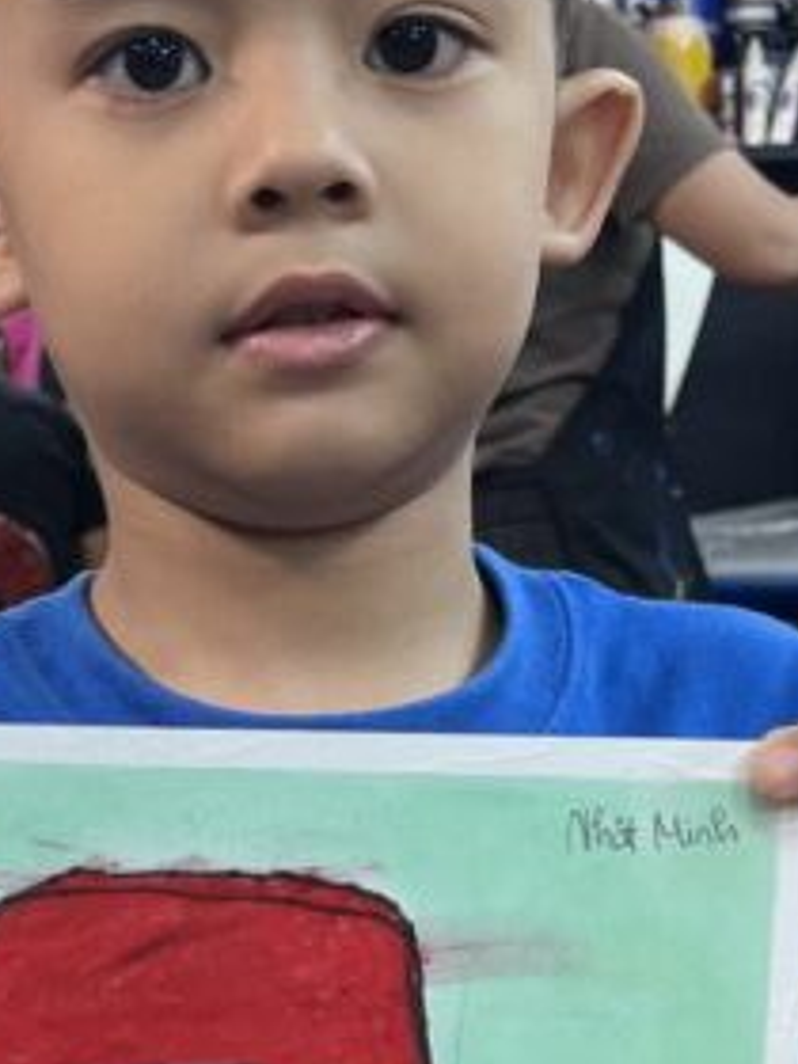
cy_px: 870
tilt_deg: -9.6
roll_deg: +1.3
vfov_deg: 20.8
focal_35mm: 93
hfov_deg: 15.8
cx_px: 217
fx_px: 2859
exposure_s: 1/100
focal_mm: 5.1
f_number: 1.6
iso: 80
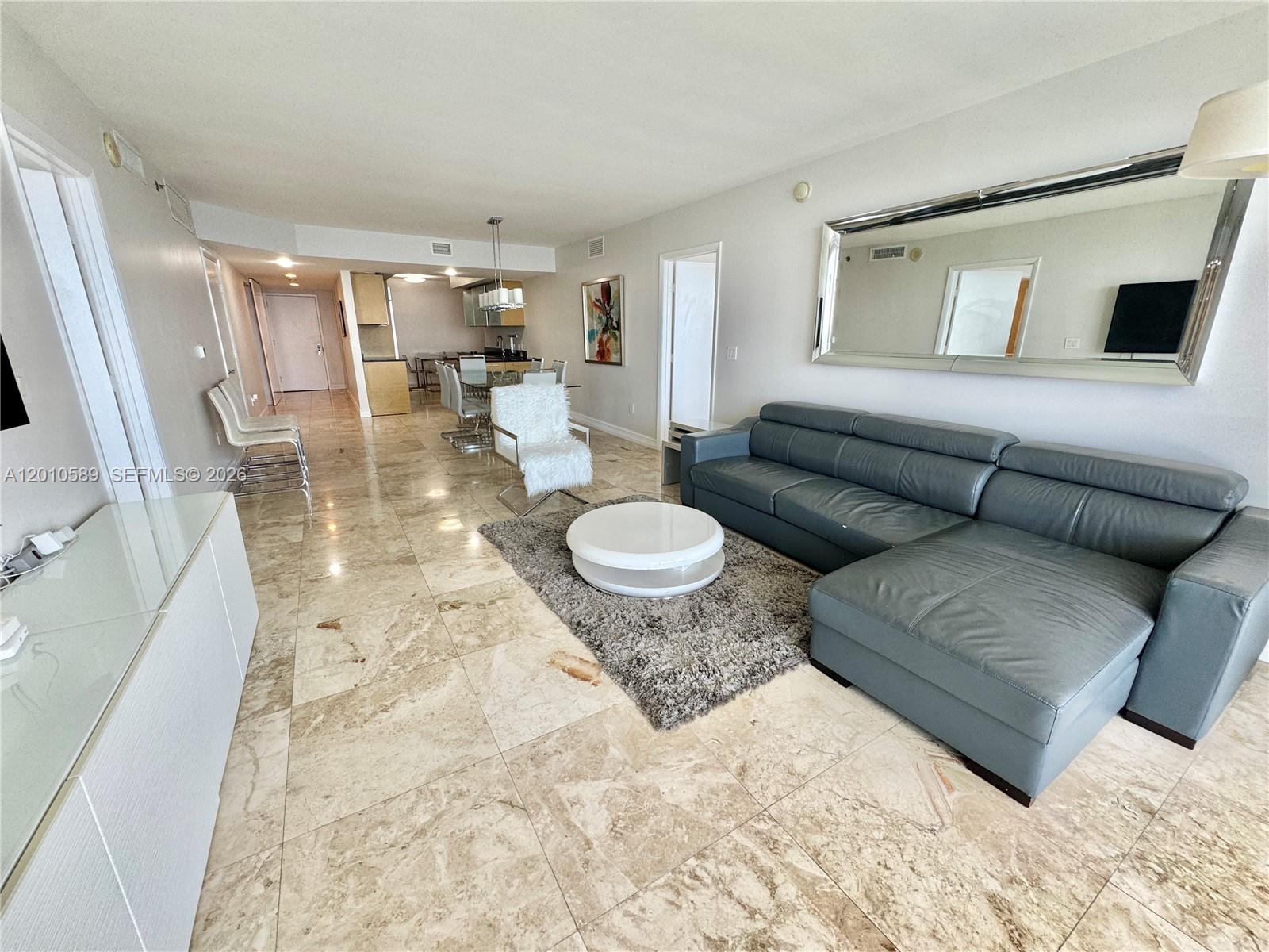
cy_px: 476
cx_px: 634
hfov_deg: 102.1
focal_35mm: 14
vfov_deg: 85.7
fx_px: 513
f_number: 2.2
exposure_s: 1/99
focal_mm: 2.22
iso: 100
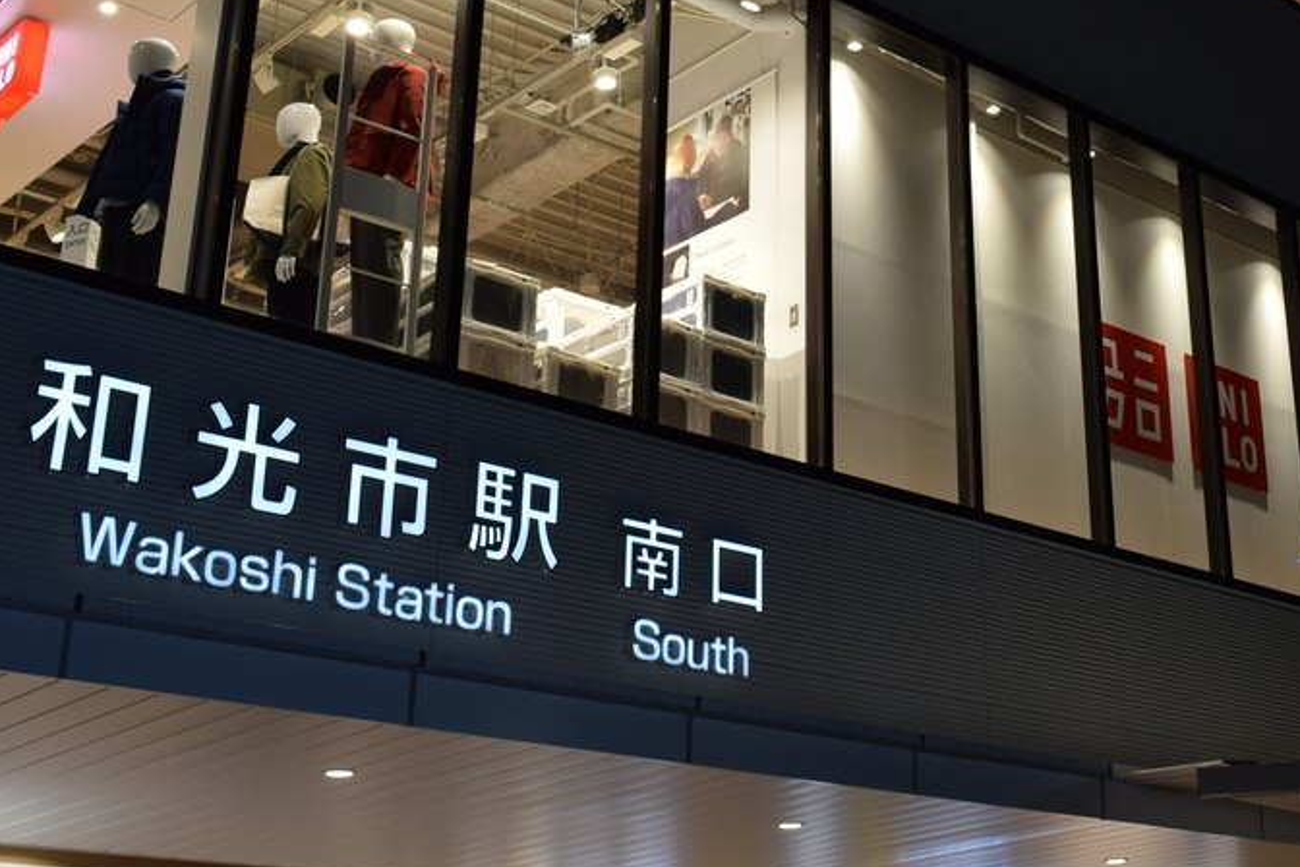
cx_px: 1002
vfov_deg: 22.9
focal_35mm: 59
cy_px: 259
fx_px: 2130
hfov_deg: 33.2
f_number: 7.1
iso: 400
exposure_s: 1/40
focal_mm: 22
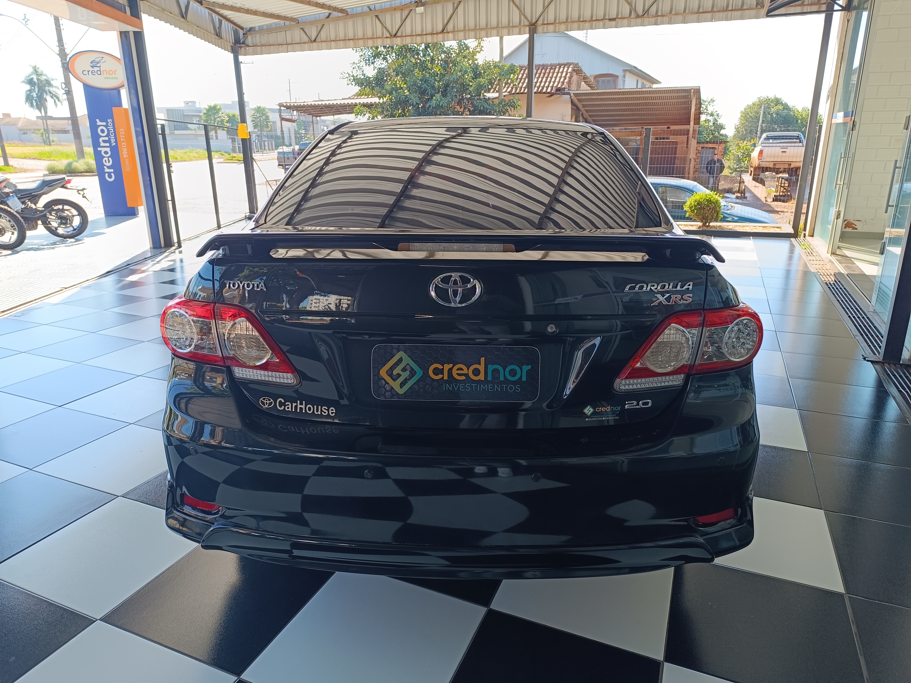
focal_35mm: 16
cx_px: 456
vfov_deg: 78.1
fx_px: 421
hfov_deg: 94.5
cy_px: 342
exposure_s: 1/120
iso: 101
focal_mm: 6.14
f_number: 1.65
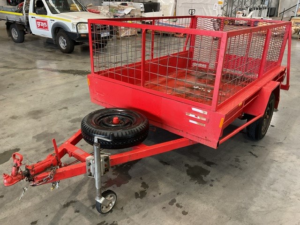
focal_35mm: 29
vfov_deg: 48.2
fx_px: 251
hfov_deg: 61.7
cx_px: 150
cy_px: 112
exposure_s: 1/50
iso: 160
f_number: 1.8
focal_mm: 3
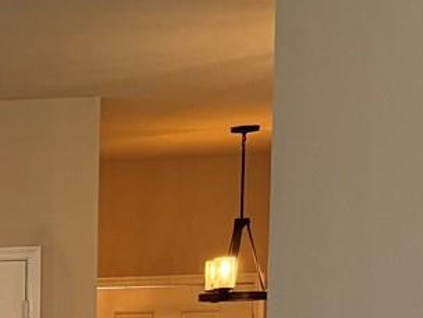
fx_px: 2128
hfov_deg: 9.6
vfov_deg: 8.2
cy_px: 610
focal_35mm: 174
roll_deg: +1.2
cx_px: -706
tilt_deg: -6.4
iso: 160
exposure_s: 1/60
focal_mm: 5.96
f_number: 1.6
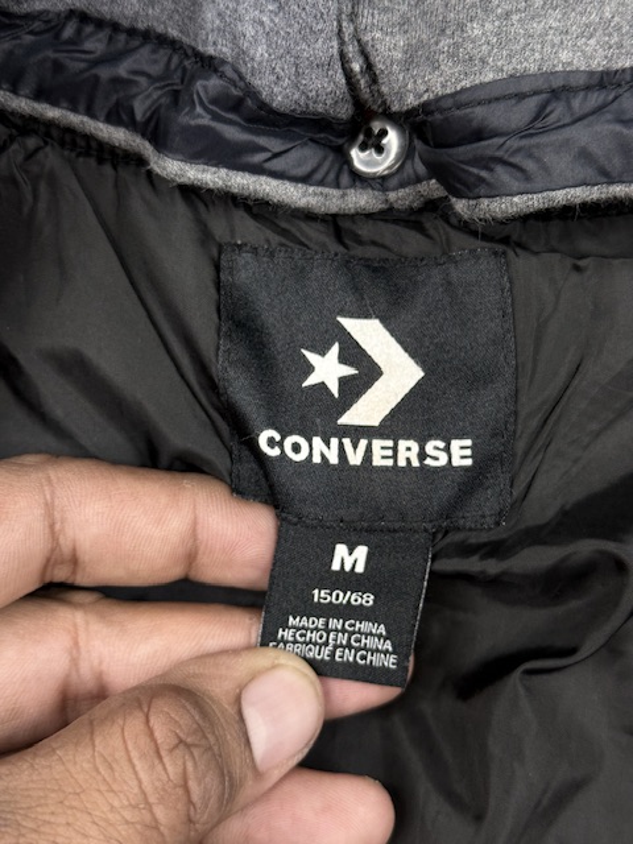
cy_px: 422
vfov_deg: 39.7
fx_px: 1170
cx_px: 316
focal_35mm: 48
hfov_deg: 30.3
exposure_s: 1/100
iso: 64
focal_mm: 6.76
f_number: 1.78
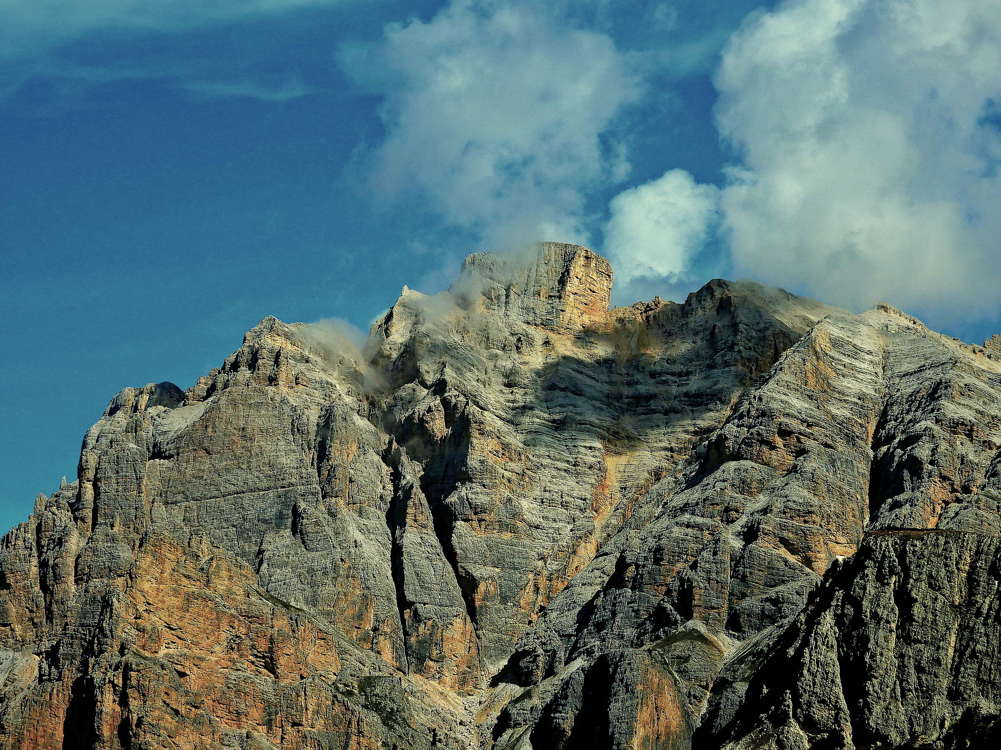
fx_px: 3325
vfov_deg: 12.9
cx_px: 500
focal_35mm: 115
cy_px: 375
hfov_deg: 17.1
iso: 125
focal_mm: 20.5
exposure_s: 1/1250
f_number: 4.5
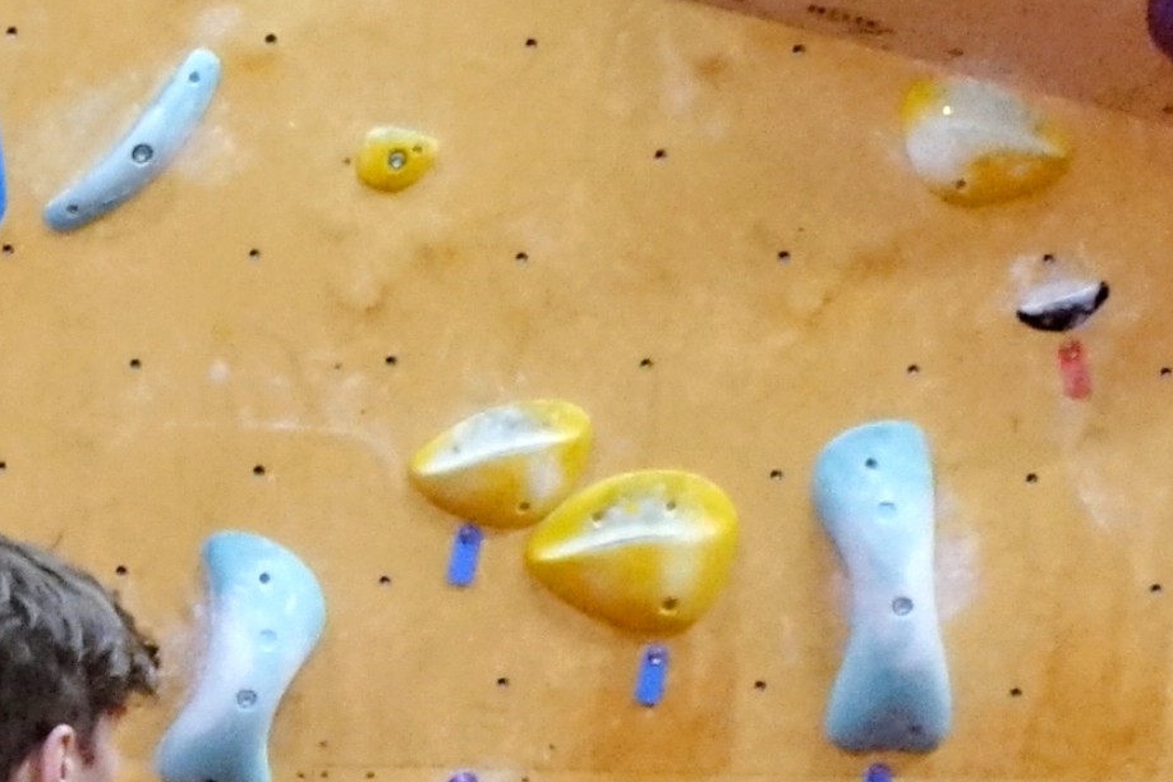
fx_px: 9905
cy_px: 1314
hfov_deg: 6.5
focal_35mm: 304
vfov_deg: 4.5
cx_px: -1616
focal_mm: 18.7
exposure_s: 1/125
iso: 2000
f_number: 2.8
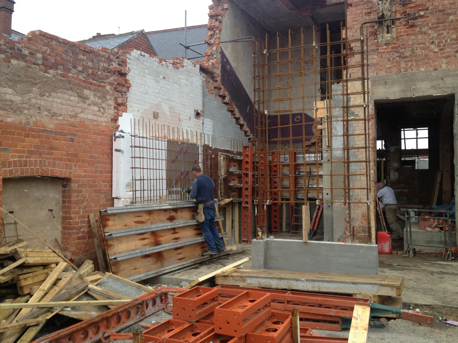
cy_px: 172
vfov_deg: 40.7
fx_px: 463
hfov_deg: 52.6
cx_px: 229
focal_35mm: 35
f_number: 2.4
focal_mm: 4.28
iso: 64
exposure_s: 1/254
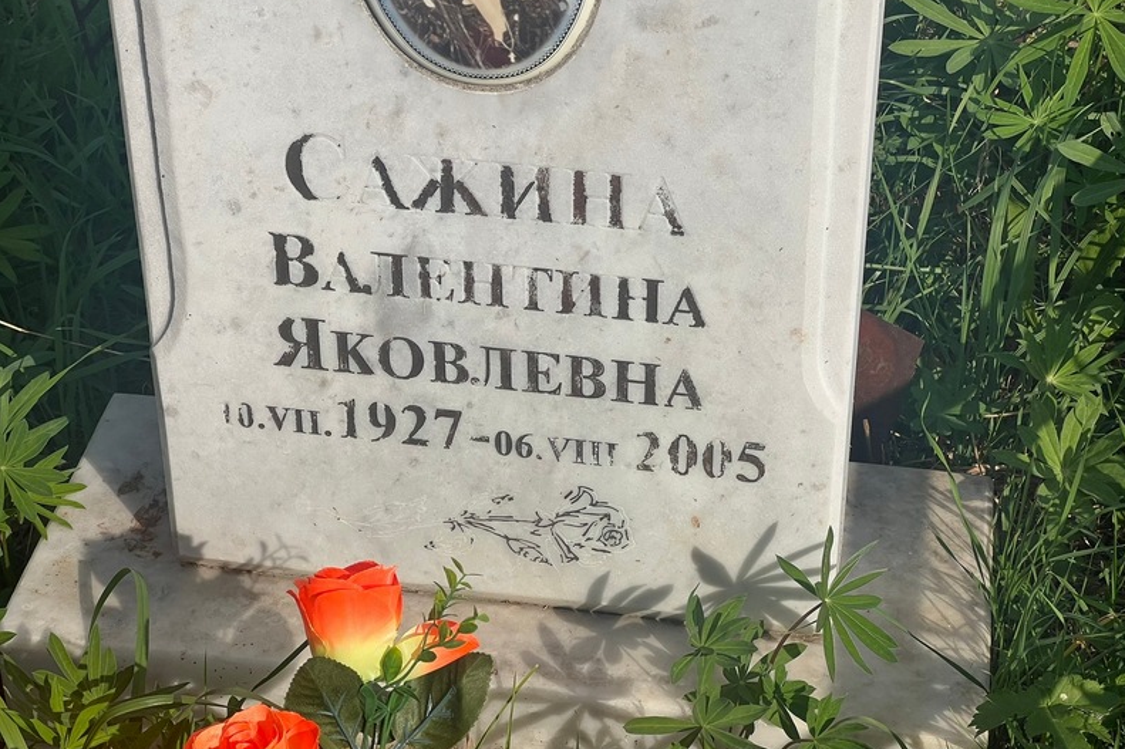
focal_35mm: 81
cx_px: 567
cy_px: 362
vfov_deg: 16.8
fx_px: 2531
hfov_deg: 25.1
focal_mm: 9
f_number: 2.8
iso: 32
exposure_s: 1/1468
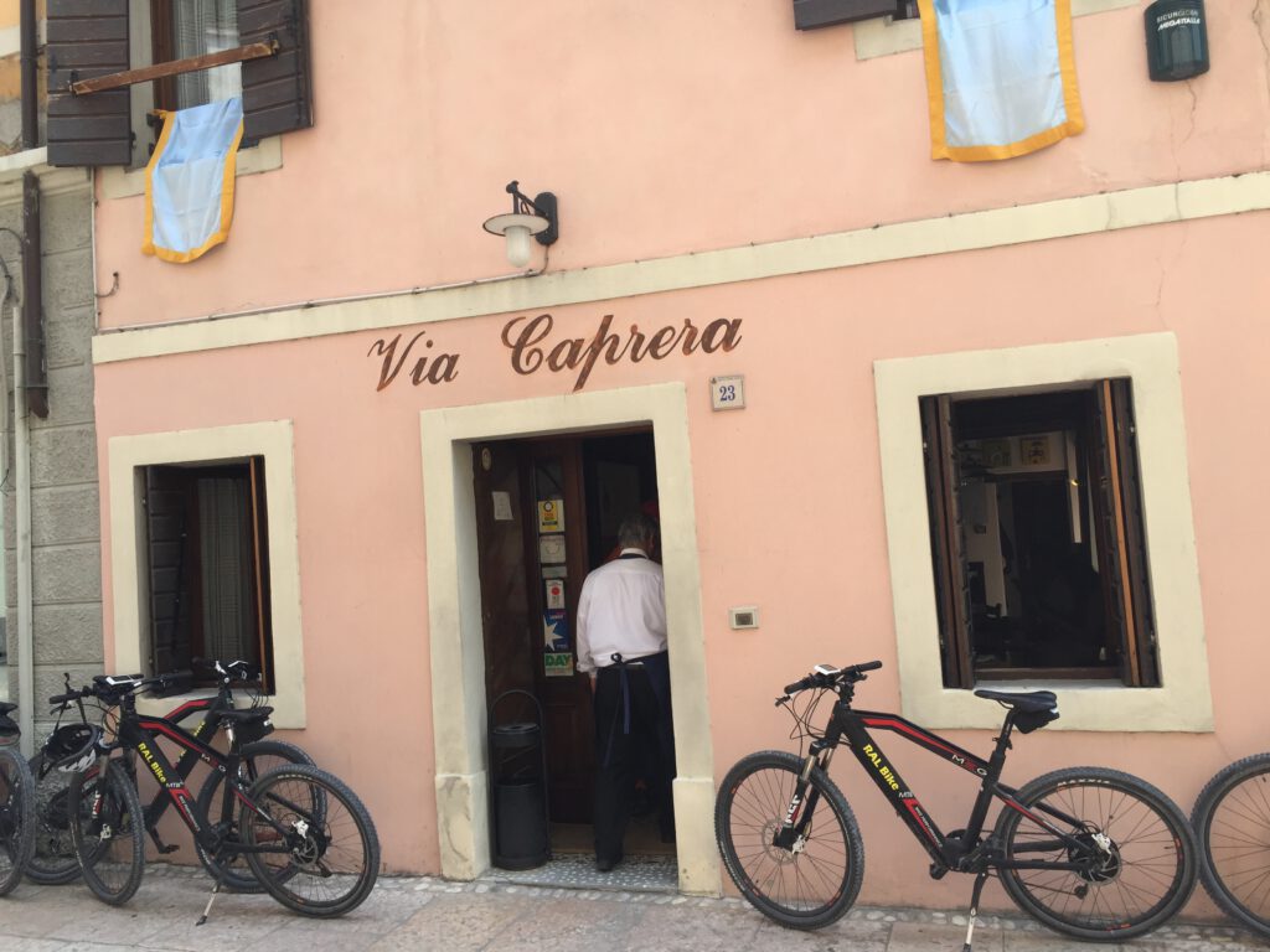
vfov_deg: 48.2
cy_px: 476
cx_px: 635
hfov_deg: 61.7
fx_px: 1064
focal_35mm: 29
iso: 32
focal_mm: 4.15
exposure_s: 1/694
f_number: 2.2
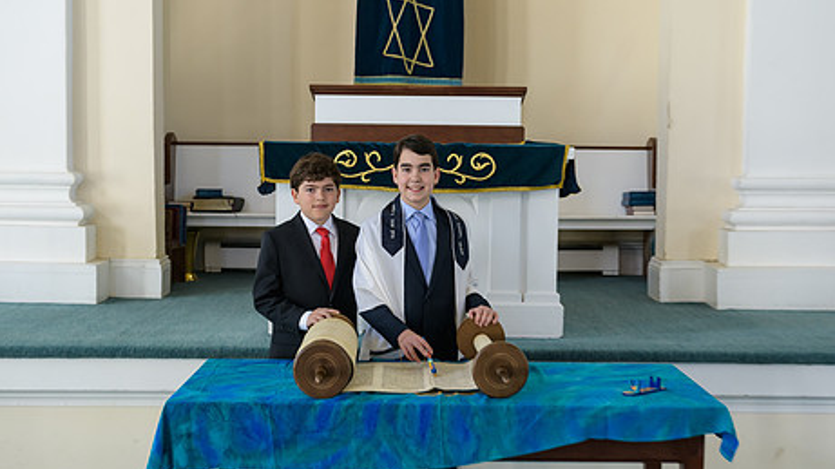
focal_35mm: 58
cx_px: 424
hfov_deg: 36.0
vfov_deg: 20.7
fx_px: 1284
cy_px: 234
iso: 400
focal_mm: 44
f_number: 3.2
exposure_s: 1/125
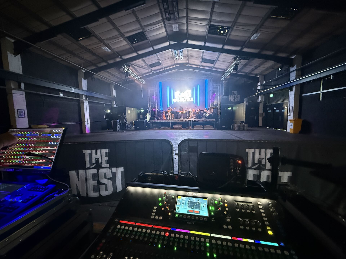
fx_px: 140
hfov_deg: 102.1
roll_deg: +2.4
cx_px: 173
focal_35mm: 14
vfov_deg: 85.7
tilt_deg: -2.6
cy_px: 130
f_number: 2.2
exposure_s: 1/40
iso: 1000
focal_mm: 2.22
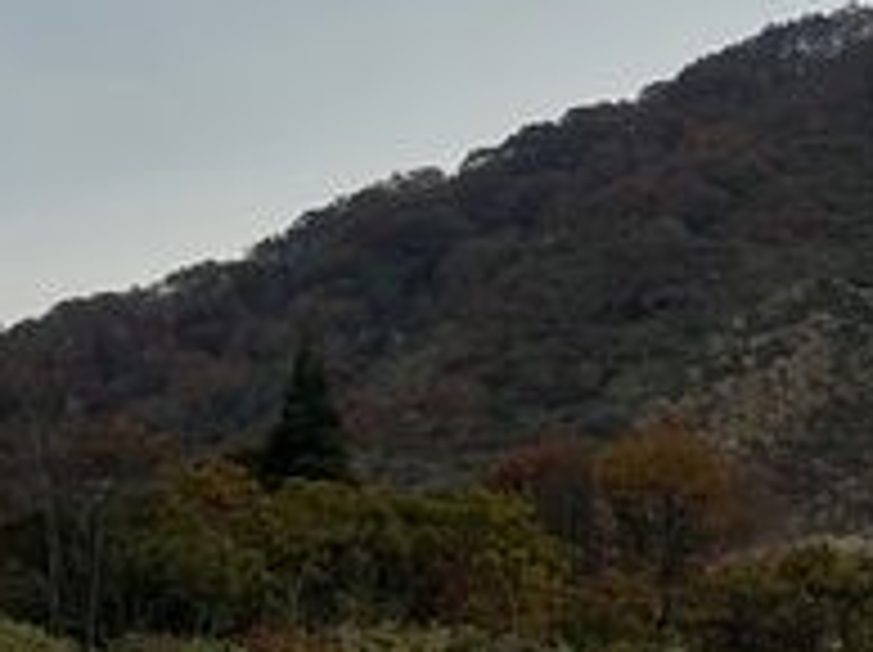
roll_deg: +1.7
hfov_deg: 19.0
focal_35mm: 101
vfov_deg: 14.1
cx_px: 862
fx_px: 2544
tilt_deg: +16.7
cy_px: -182
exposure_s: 1/1949
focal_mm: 6.86
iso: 80
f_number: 1.78
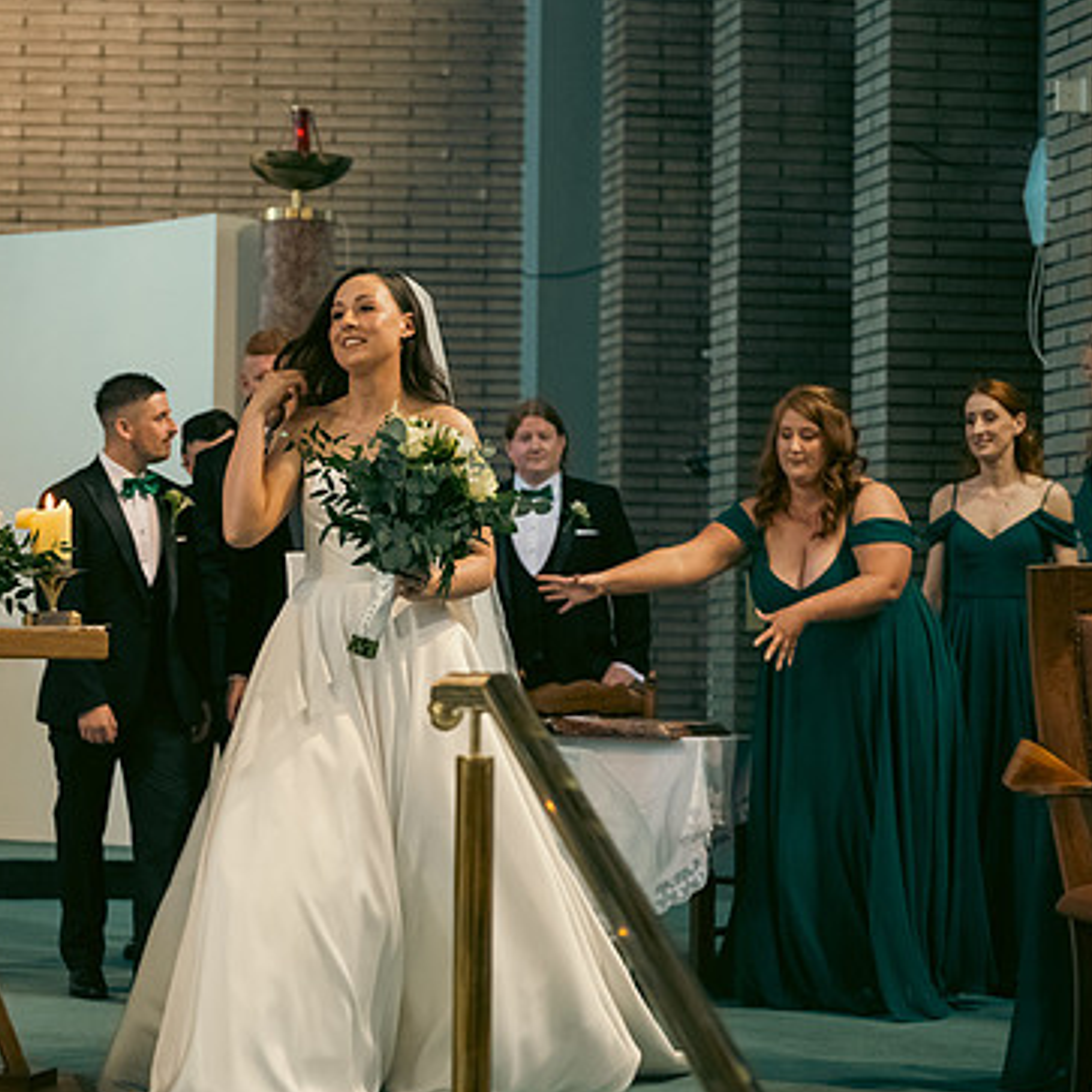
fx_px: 3391
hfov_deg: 18.2
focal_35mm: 95
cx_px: 256
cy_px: 531
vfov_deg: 18.3
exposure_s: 1/160
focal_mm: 70
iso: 1000
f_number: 3.5
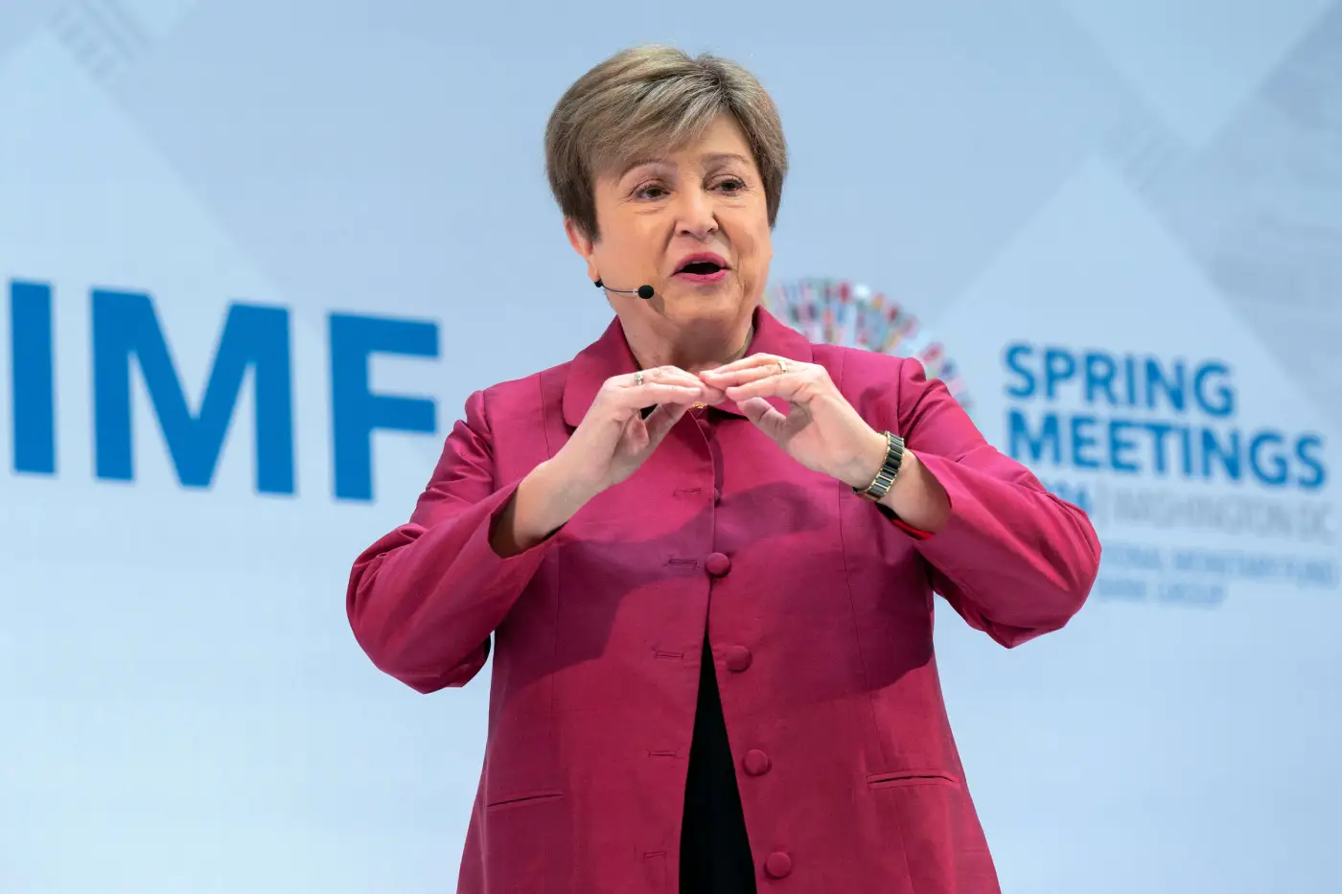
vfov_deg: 8.9
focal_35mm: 155
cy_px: 447
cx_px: 671
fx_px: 5777
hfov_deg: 13.3
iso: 1250
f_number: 4.5
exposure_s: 1/500
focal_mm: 155
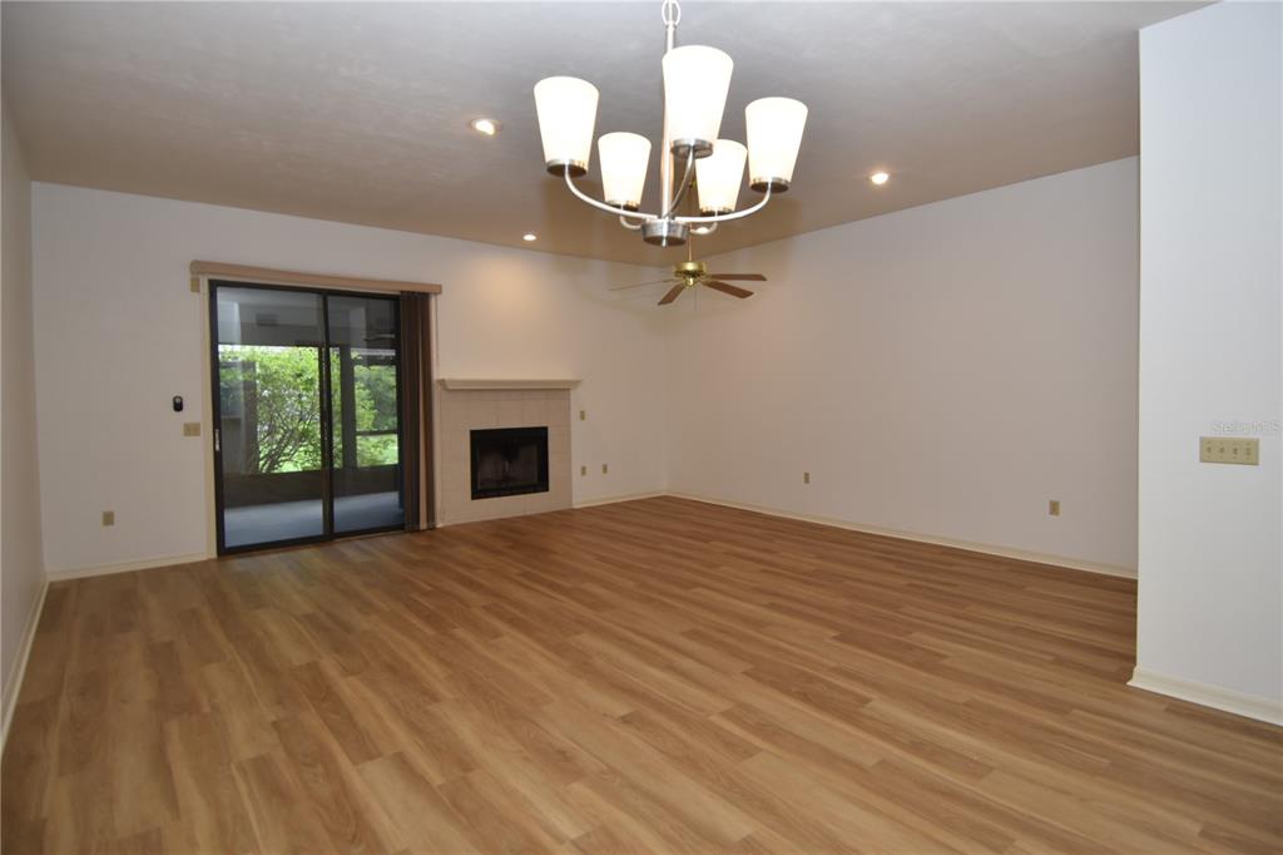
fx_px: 641
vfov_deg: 67.3
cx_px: 642
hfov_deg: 90.0
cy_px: 428
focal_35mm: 18
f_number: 4.5
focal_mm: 12
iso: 200
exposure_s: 1/80
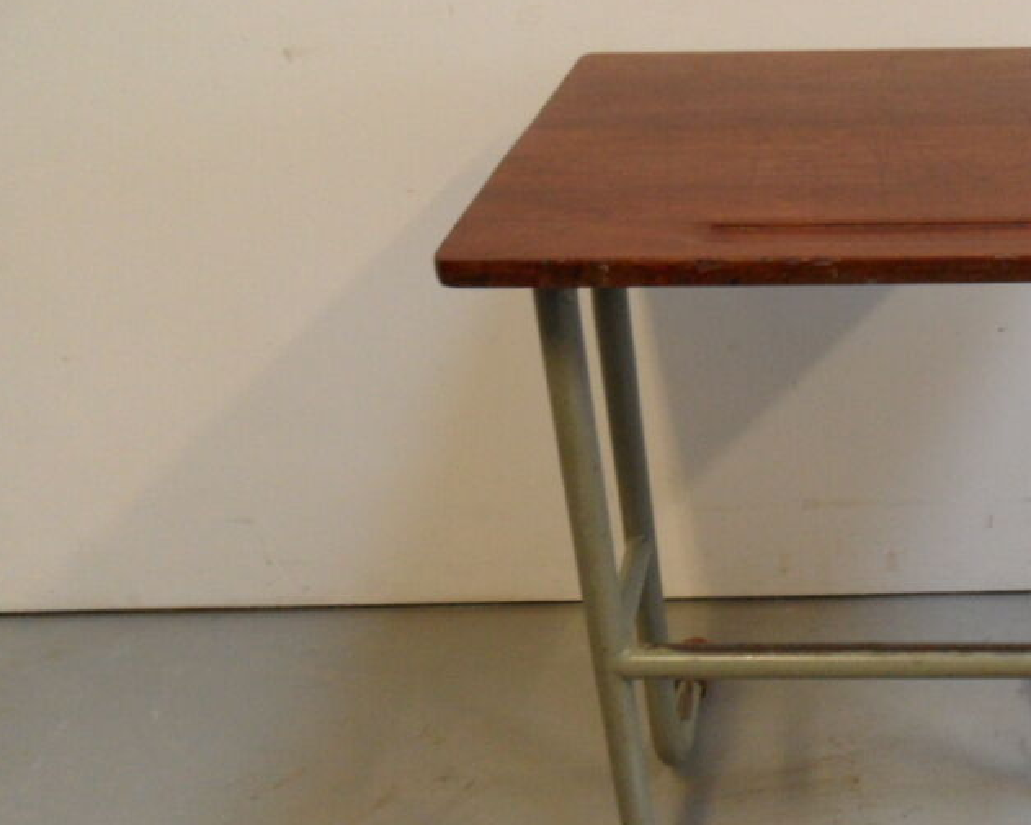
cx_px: 825
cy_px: 528
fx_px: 1160
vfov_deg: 38.9
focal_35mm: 38
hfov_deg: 45.5
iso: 240
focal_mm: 3.9
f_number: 3.2
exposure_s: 1/15
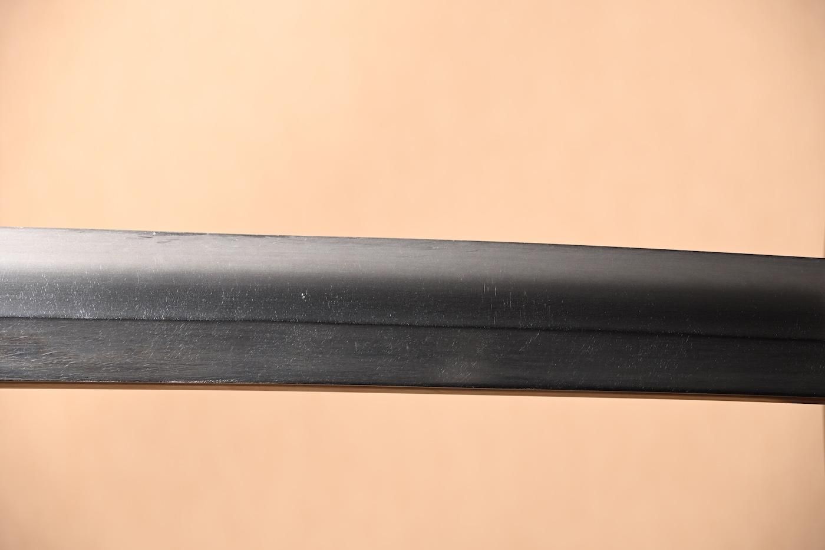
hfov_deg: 18.2
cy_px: 275
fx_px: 2578
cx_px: 412
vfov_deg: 12.2
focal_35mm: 112
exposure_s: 1/2
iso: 100
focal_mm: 75
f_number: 5.3
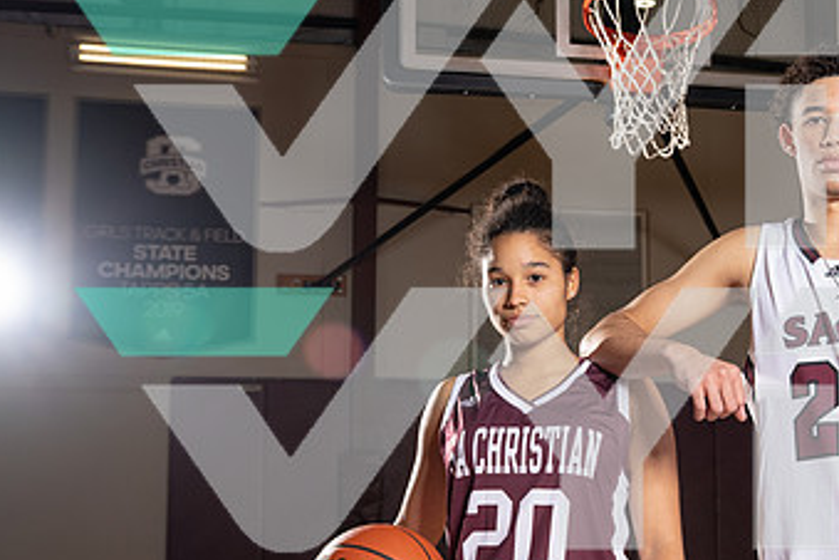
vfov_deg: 25.2
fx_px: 1235
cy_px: 420
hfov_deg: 35.9
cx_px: 705
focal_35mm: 53
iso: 160
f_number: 5.6
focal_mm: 31
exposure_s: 1/250
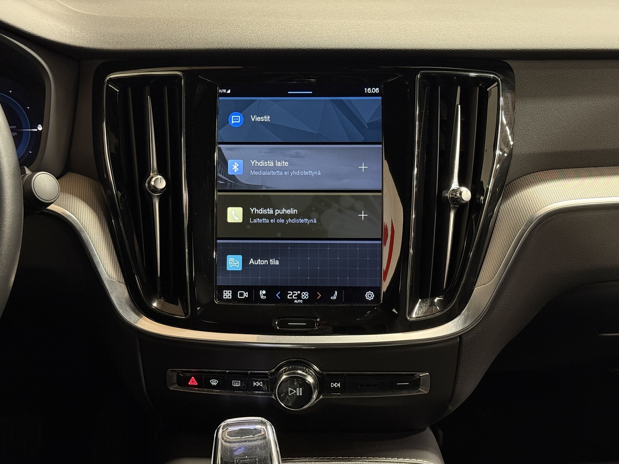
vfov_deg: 30.3
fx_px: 858
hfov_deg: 39.7
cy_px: 232
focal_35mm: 48
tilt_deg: -18.3
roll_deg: +0.0
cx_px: 310
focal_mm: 6.76
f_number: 1.78
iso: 400
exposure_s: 1/40
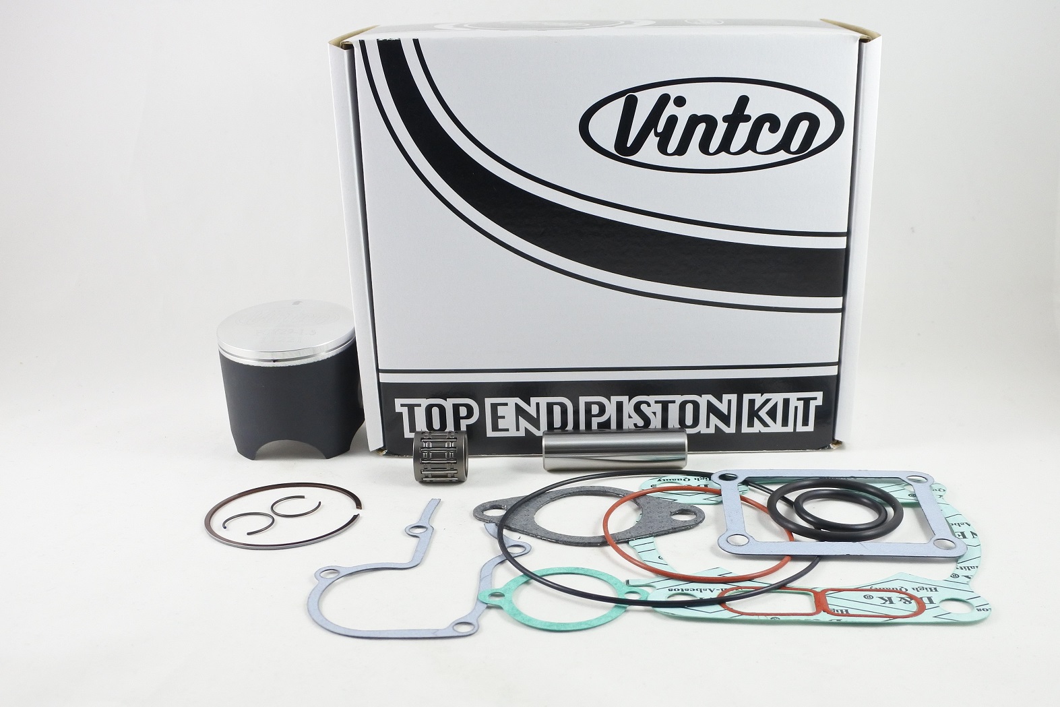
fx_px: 854
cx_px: 530
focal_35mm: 29
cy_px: 354
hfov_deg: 63.7
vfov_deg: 45.0
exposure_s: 1/125
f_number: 3.5
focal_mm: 10.9
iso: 500
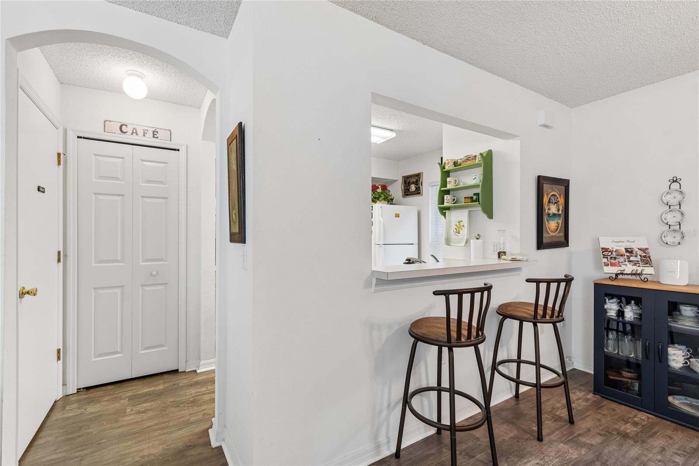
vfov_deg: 77.3
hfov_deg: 100.4
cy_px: 233
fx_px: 291
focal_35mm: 15
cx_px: 350
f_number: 7.1
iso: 100
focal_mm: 10
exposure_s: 1/4
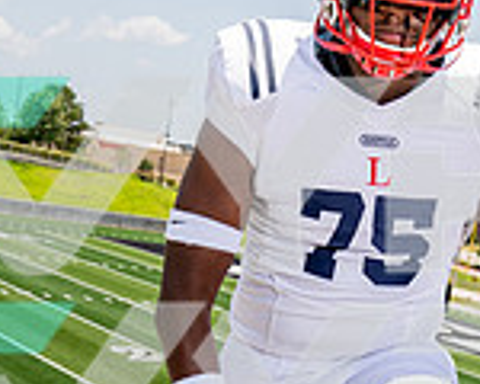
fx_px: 1080
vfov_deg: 19.5
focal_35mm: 76
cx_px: 355
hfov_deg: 24.8
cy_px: 403
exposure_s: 1/250
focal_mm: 27
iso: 100
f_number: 7.1
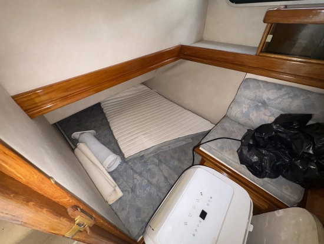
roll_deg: +3.3
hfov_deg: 102.0
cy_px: 122
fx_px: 131
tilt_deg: -42.0
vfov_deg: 85.7
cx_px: 162
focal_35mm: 14
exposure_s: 1/44
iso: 160
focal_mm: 2.22
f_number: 2.2
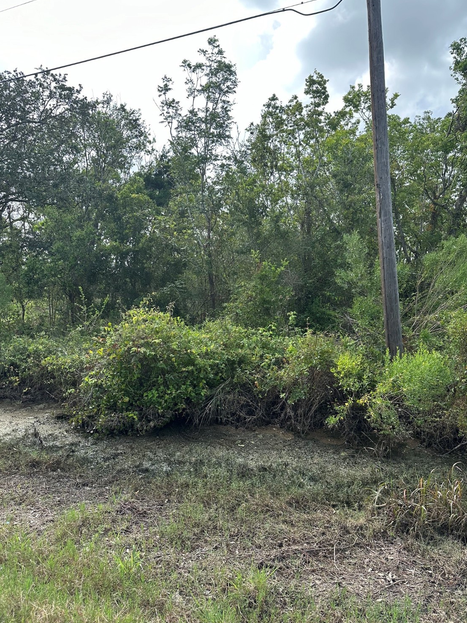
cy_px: 314
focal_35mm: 25
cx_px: 233
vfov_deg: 69.4
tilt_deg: -3.2
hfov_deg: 54.9
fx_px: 450
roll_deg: +0.6
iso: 80
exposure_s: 1/1374
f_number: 1.78
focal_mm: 6.86
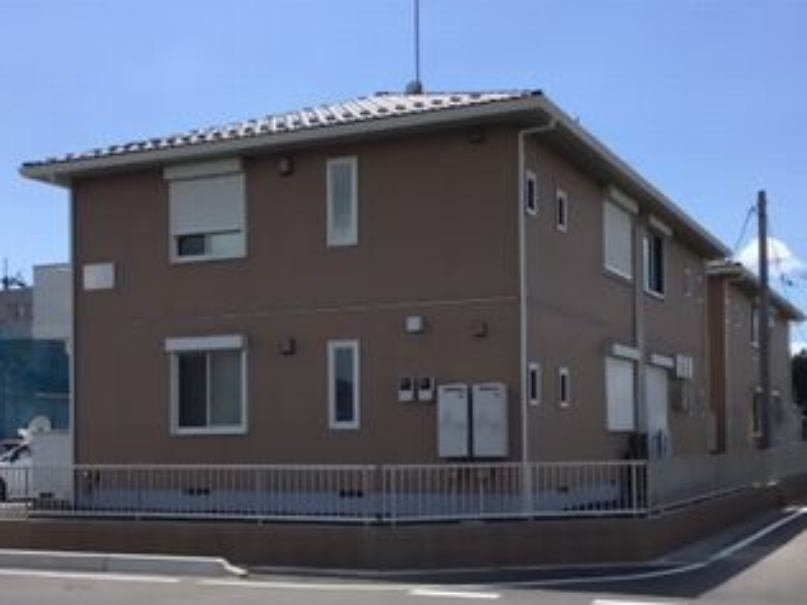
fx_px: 1142
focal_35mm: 49
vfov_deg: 29.5
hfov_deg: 38.9
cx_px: 383
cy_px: 387
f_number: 2.4
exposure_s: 1/1335
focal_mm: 3.3
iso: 25
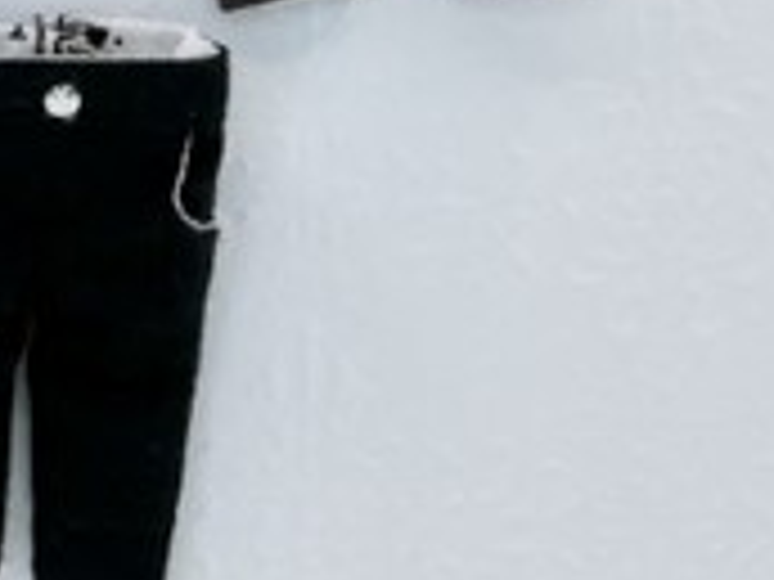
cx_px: -184
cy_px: -49
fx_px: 1498
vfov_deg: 20.9
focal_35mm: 67
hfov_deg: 25.6
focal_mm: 12
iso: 200
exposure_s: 1/30
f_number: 7.1
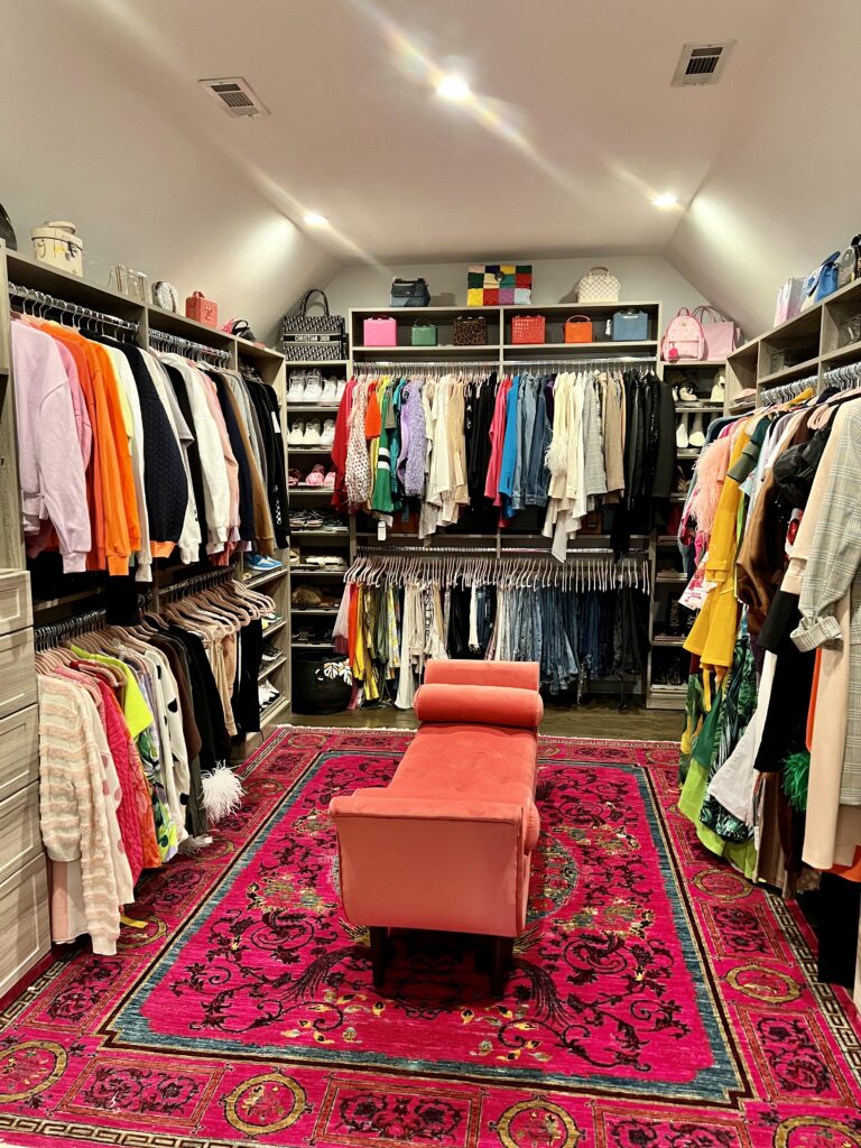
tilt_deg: -7.9
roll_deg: +0.1
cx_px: 430
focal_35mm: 26
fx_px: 862
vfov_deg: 67.3
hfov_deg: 53.1
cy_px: 574
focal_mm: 5.7
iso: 400
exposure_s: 1/60
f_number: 1.5
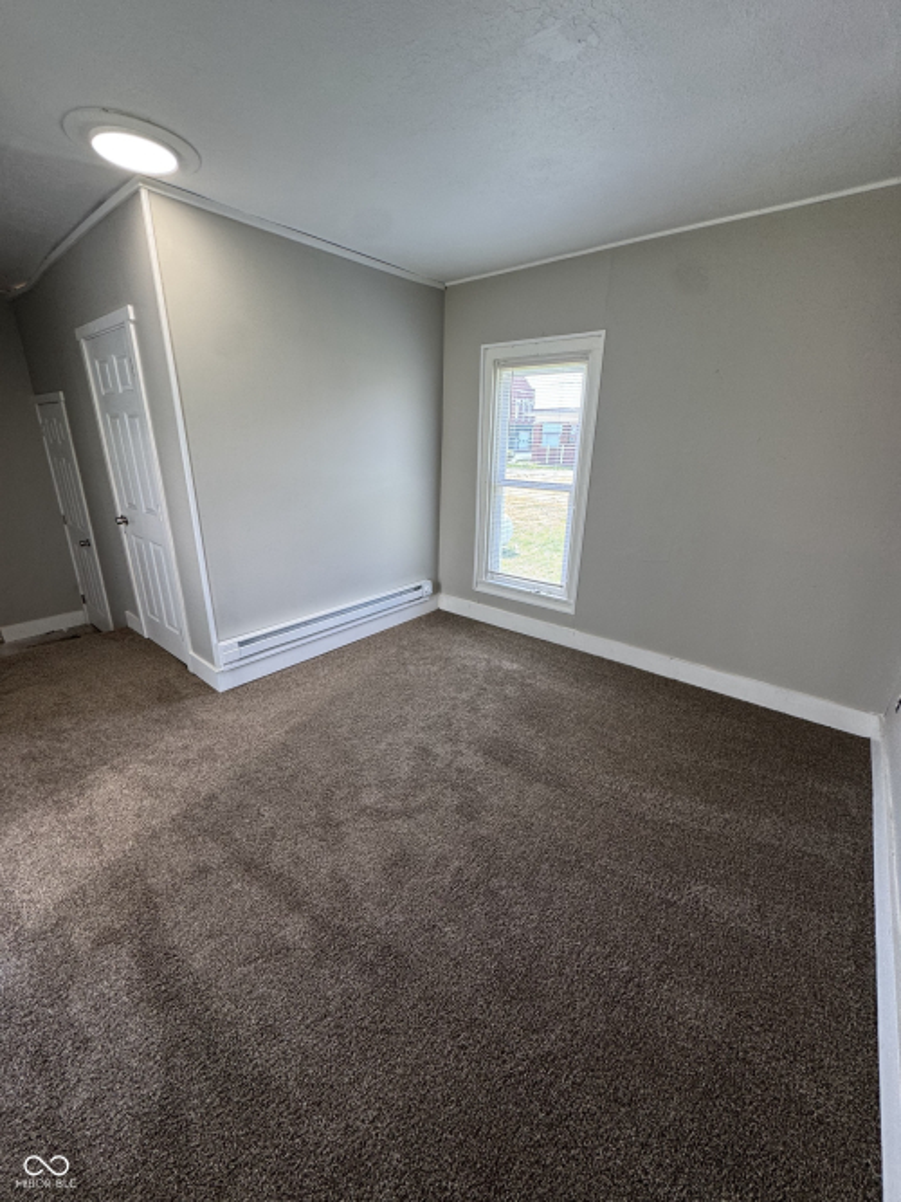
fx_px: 486
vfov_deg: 102.1
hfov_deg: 85.7
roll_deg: -1.1
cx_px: 450
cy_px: 601
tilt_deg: -17.5
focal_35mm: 14
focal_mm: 2.22
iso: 125
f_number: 2.2
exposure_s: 1/120
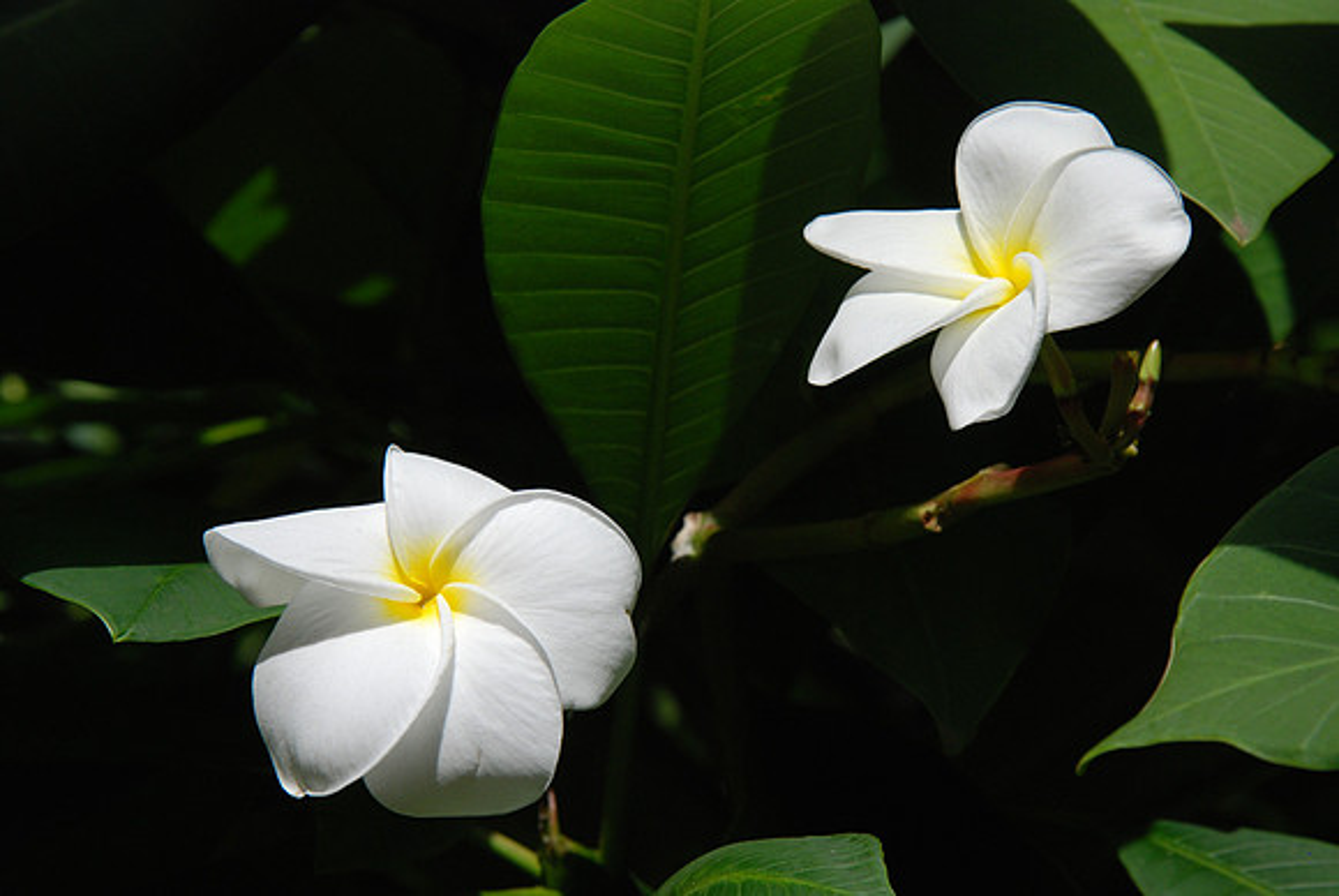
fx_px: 4747
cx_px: 670
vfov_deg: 10.8
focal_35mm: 128
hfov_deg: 16.1
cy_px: 448
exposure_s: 1/500
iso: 400
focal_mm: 85
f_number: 13
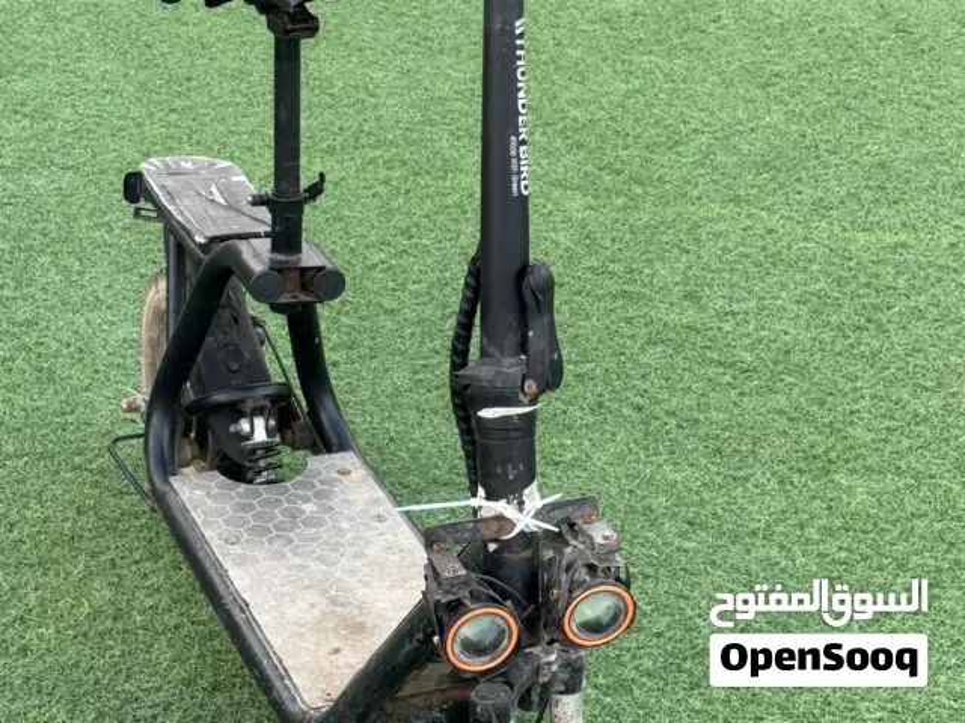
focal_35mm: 48
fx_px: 1338
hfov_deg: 39.7
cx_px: 482
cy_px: 362
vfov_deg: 30.3
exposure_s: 1/100
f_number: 1.78
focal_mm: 6.76
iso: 100
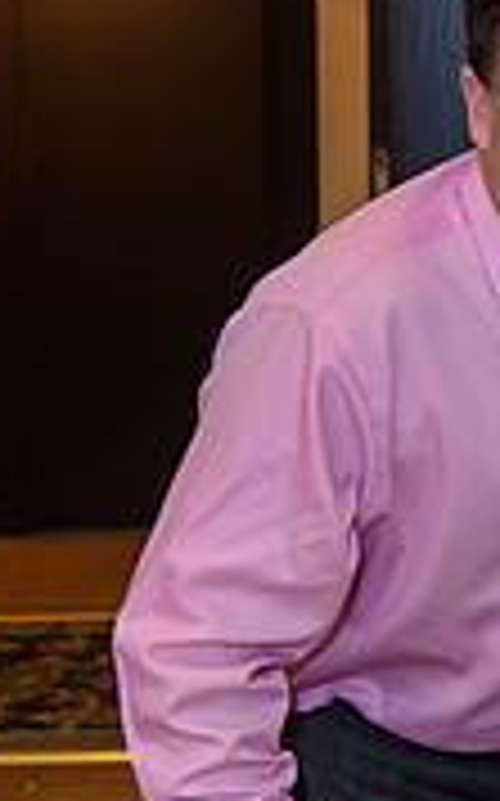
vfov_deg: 20.2
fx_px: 2249
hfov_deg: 10.6
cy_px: 371
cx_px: 1243
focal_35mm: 103
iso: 1600
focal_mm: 31
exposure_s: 1/125
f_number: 3.2
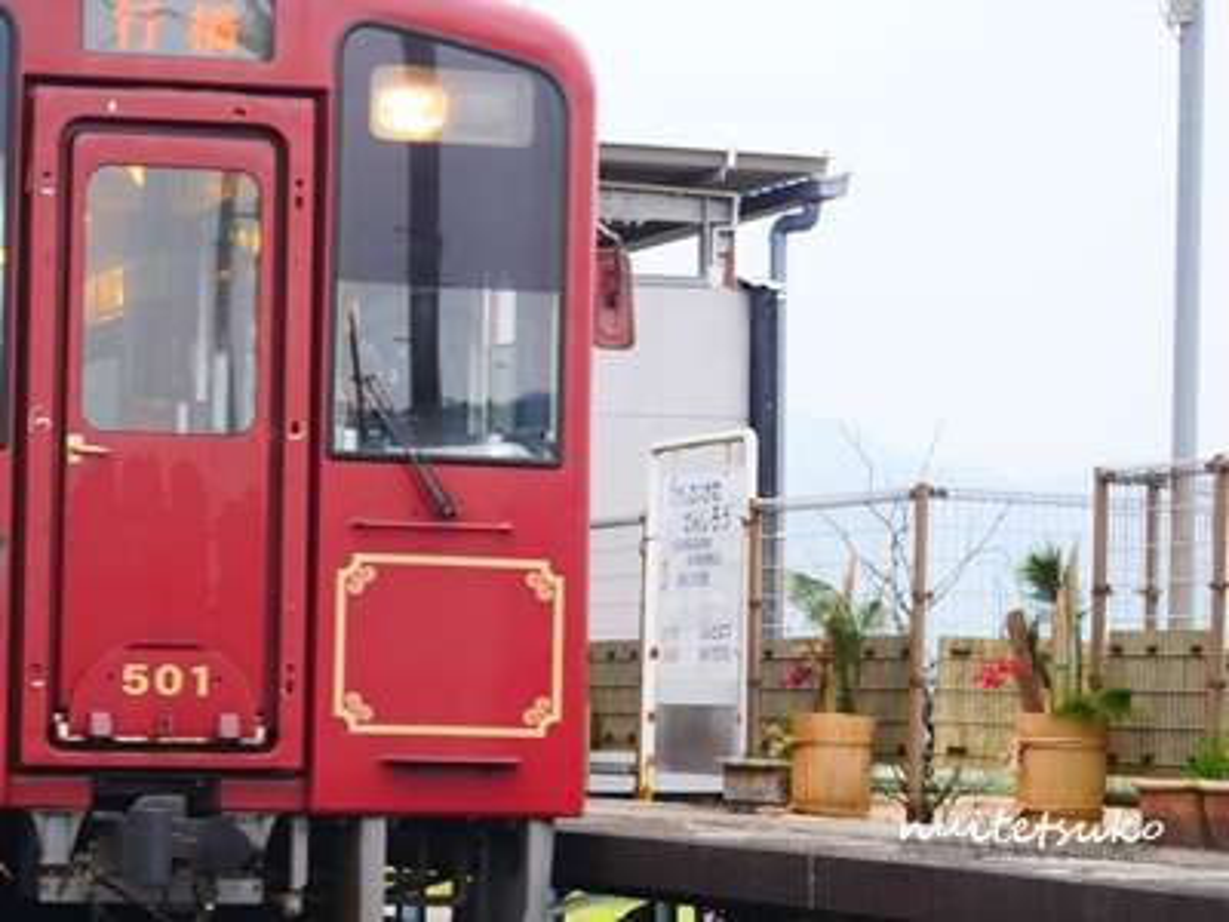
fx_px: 5468
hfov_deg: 12.8
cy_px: 461
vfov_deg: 9.6
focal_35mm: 154
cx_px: 614
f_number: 5.6
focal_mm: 77
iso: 320
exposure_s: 1/80
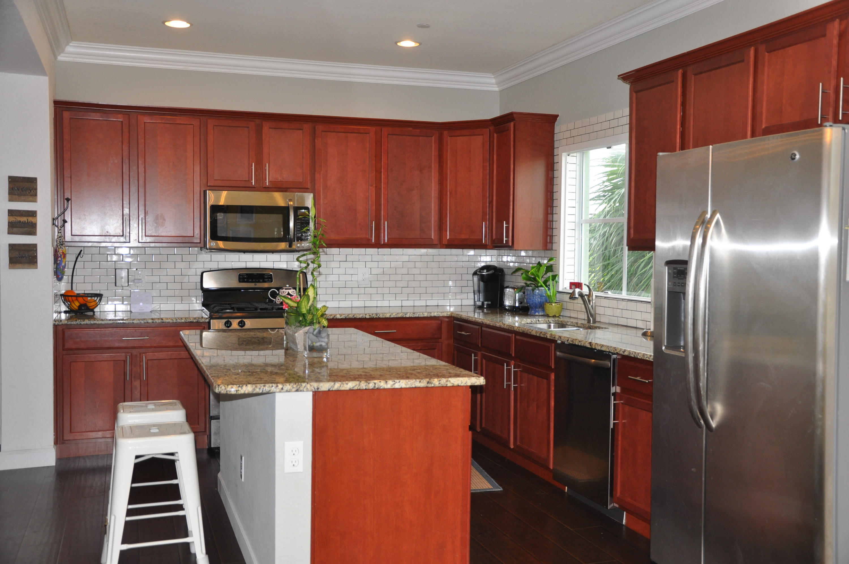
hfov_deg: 51.3
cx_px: 424
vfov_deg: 35.4
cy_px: 282
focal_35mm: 38
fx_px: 883
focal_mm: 25
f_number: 4
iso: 320
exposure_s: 1/60
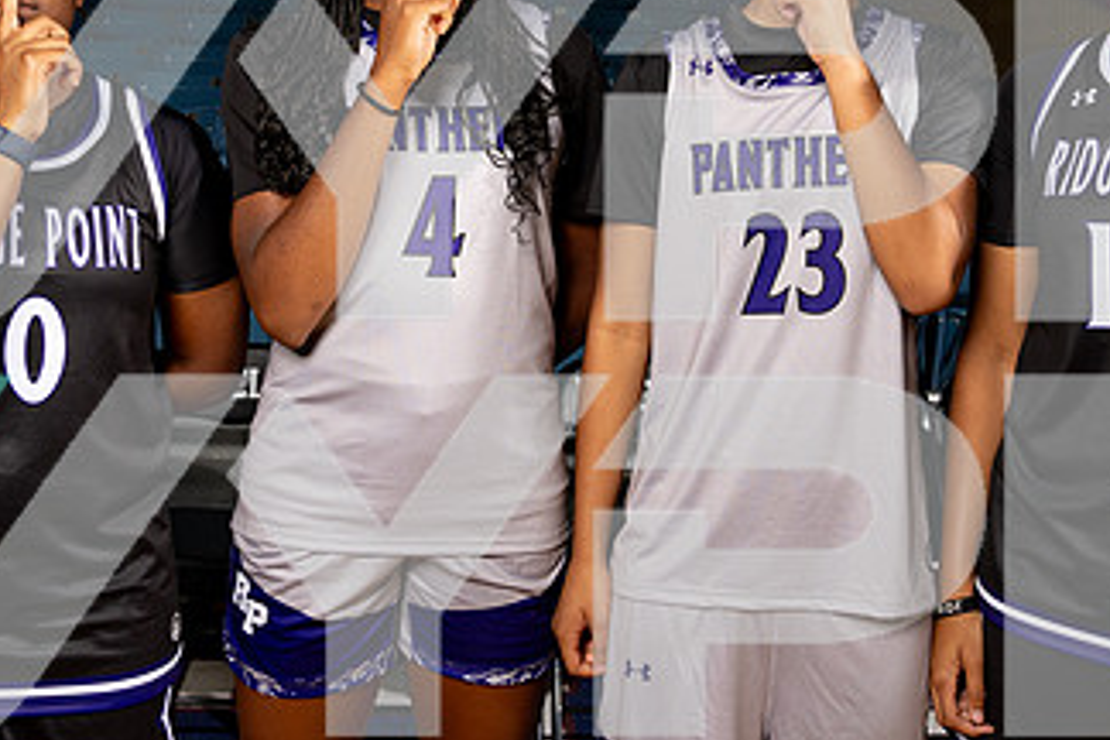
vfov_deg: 30.4
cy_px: 142
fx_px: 1326
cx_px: 538
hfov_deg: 45.4
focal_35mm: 43
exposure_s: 1/125
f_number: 7.1
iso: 250
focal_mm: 24
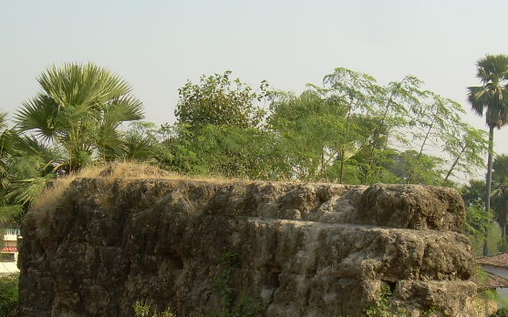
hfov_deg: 27.9
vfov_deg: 17.6
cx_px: 251
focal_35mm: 74
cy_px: 219
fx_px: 1024
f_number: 4.6
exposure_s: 1/297
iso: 50
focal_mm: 6.3
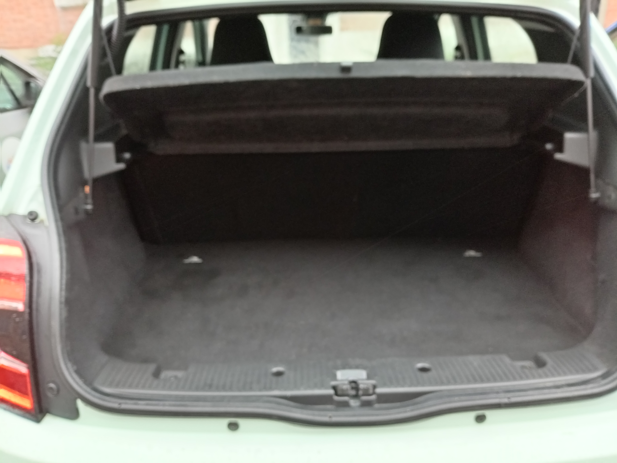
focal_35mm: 26
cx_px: 308
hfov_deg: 67.3
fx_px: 463
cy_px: 232
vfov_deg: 53.1
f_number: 1.8
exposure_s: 1/25
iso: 566
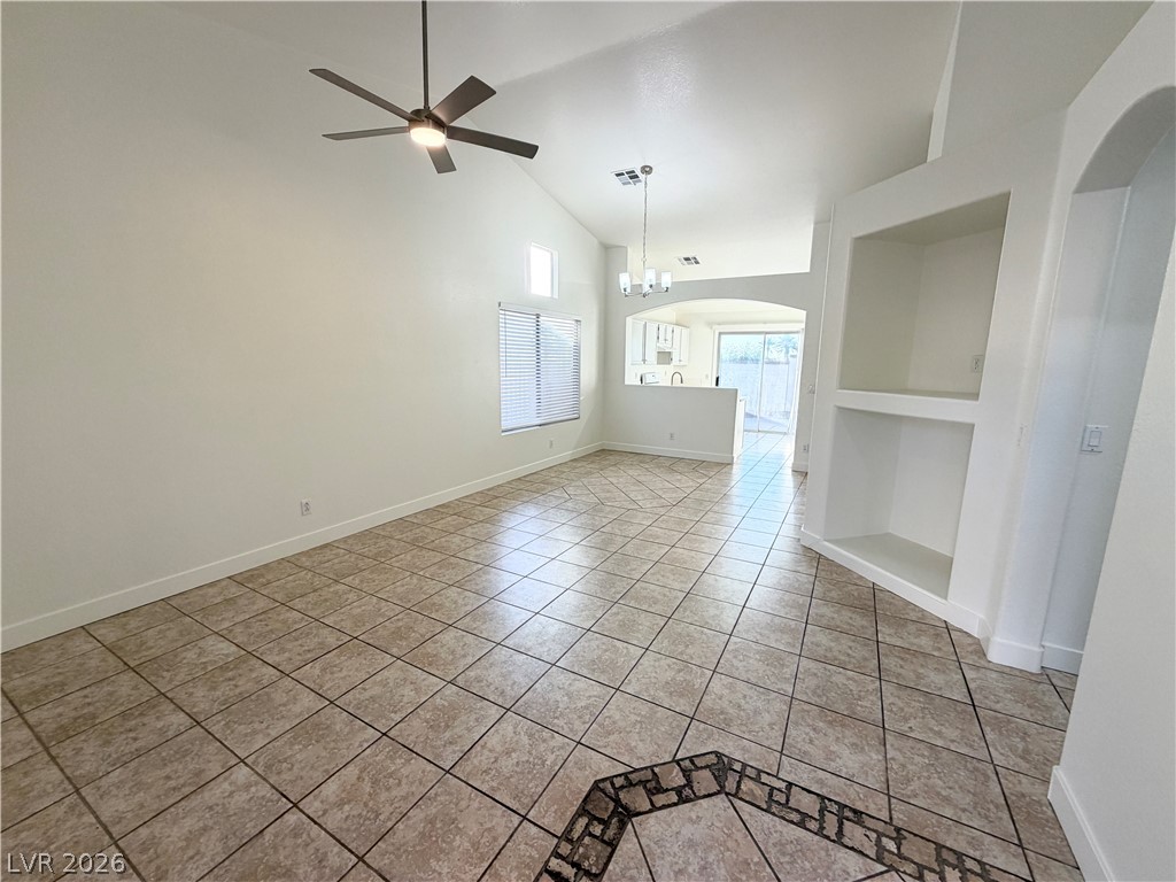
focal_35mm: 14
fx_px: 476
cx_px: 588
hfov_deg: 102.1
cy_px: 441
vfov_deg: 85.7
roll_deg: -0.2
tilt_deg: -10.7
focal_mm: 2.22
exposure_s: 1/120
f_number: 2.2
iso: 100
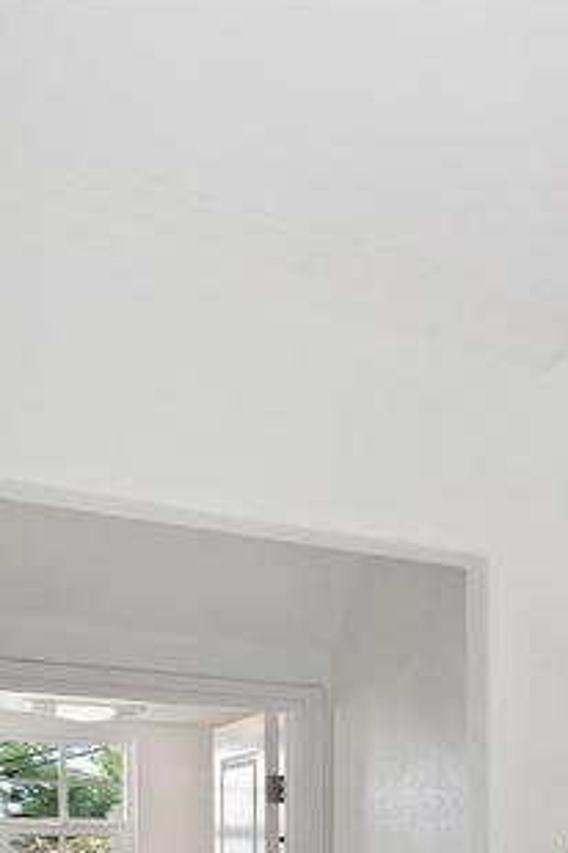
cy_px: 934
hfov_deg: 14.7
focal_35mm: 53
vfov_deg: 32.9
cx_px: 1390
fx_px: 1254
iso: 800
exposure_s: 1/50
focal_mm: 16
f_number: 4
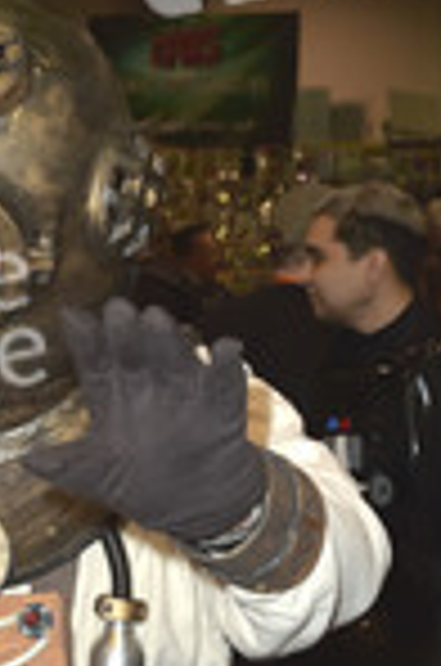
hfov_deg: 9.6
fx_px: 2603
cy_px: 585
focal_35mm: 141
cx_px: -52
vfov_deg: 14.4
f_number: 6.3
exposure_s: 1/250
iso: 250
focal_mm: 52
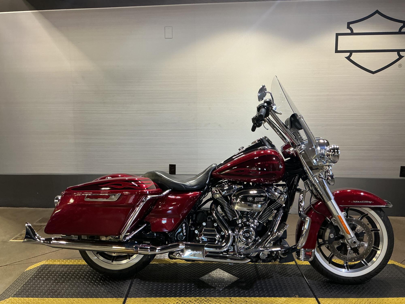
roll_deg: +0.2
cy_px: 152
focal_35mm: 29
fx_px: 339
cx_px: 202
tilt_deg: -10.2
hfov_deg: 61.7
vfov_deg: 48.2
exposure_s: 1/60
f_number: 1.8
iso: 80
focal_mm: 3
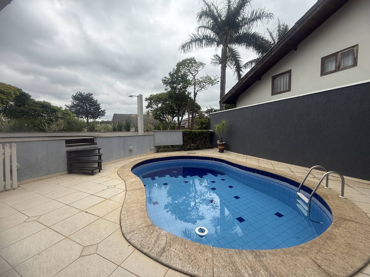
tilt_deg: -1.7
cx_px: 185
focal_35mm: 14
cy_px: 138
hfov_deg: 102.1
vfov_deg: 85.7
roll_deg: +0.6
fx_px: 150
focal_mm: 2.22
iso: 50
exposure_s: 1/1285
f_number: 2.2
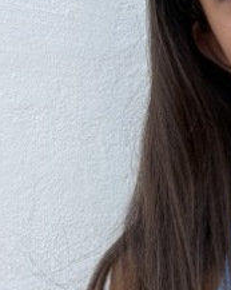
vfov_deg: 15.2
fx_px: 1070
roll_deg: -0.4
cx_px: 373
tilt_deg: -5.1
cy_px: 287
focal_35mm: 125
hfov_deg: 11.7
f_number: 1.6
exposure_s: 1/293
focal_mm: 5.96
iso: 40
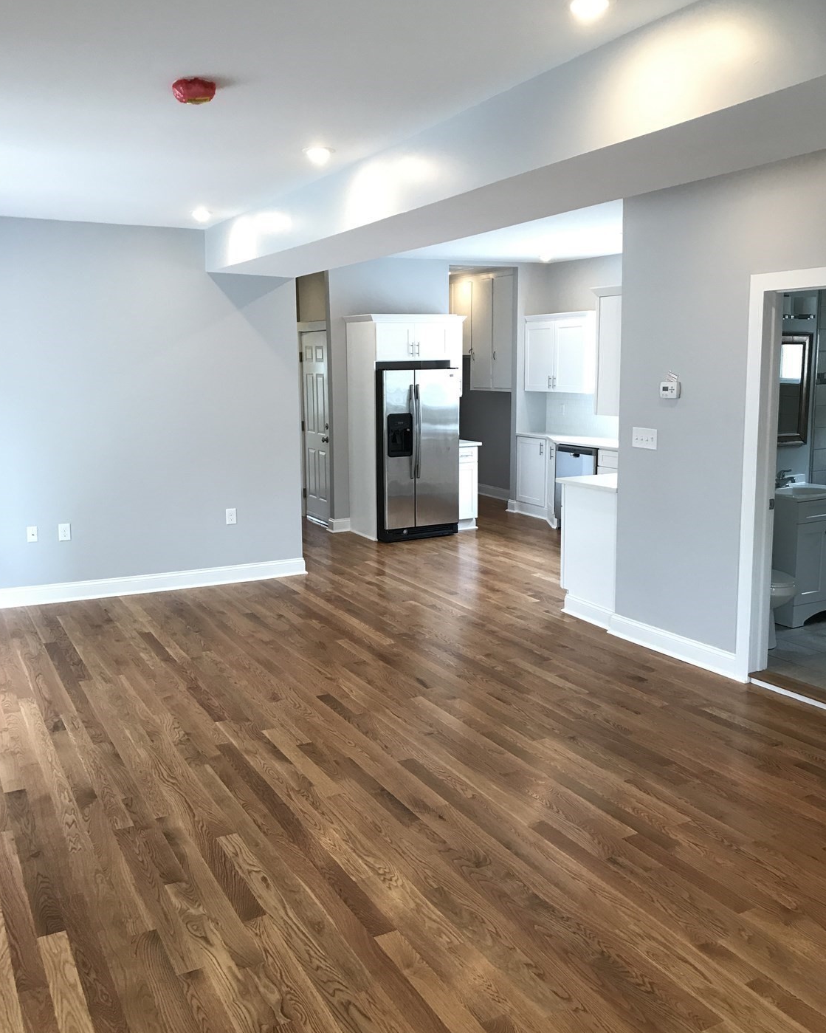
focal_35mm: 30
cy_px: 507
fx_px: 917
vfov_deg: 58.8
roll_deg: -0.2
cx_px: 403
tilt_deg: -7.3
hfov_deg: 48.5
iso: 32
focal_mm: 3.99
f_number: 1.8
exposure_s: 1/40
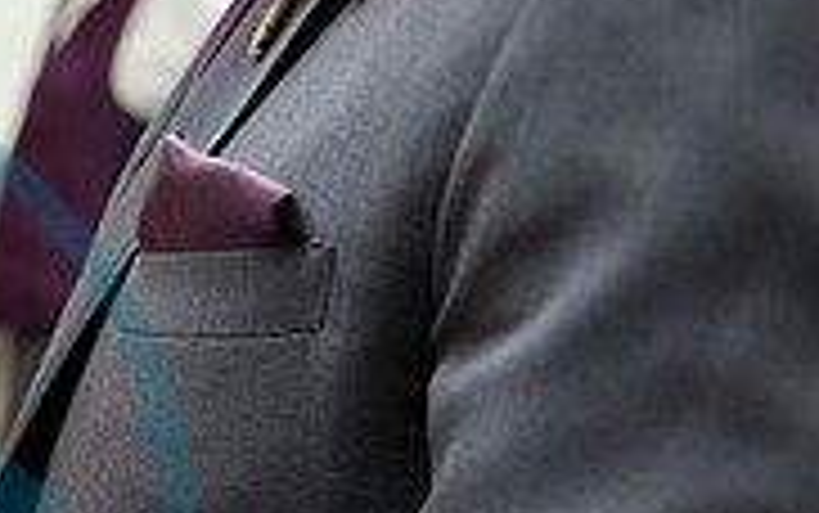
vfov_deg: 12.2
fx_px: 2323
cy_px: 691
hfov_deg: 18.3
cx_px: -306
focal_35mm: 104
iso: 2000
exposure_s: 1/250
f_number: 2.8
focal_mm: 32
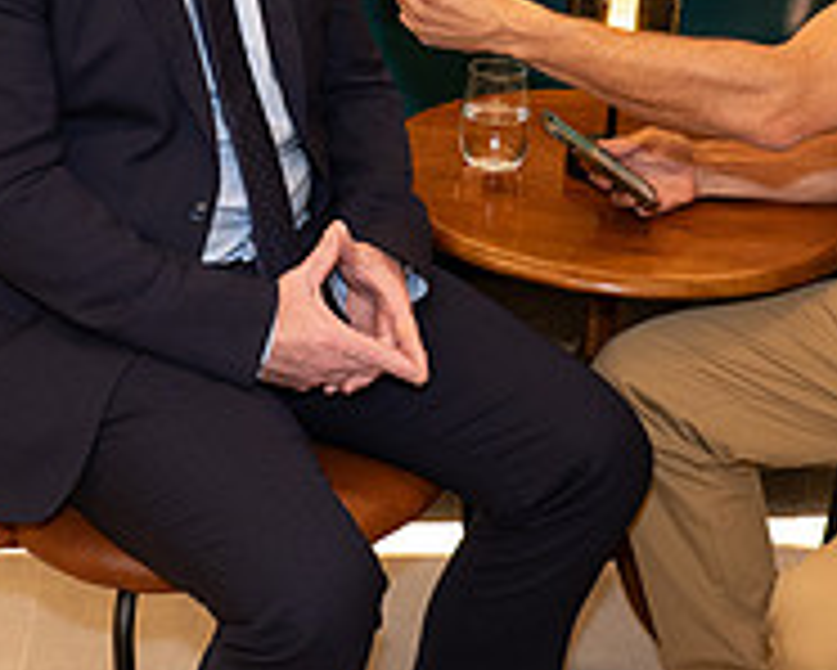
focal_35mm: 68
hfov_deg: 27.7
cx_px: 278
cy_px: 34
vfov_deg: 21.8
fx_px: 1685
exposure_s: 1/200
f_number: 4
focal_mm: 20
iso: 1600
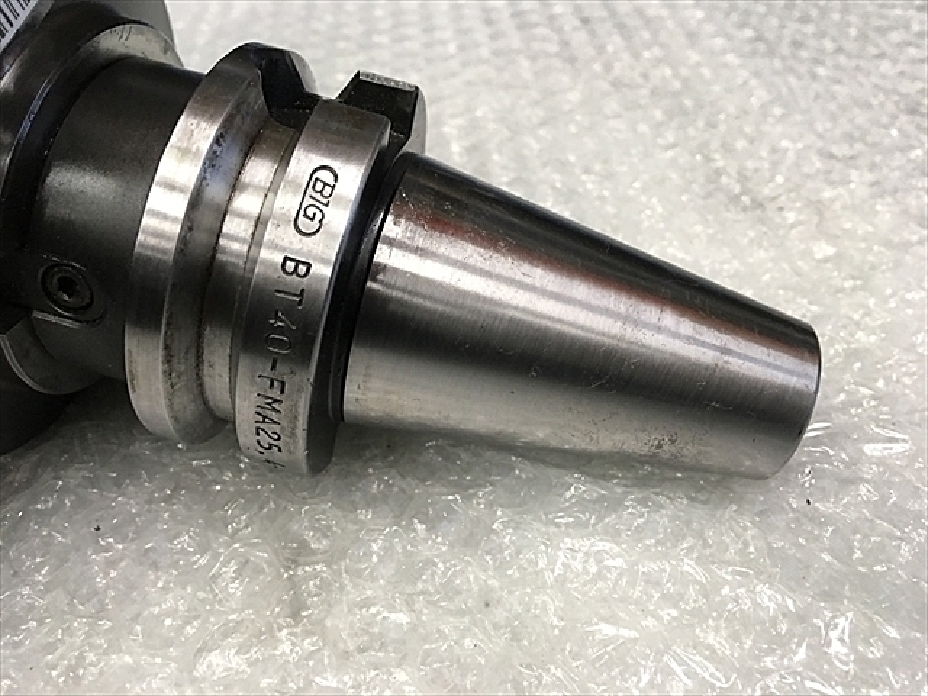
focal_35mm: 29
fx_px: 777
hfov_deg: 61.7
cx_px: 464
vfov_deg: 48.2
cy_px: 348
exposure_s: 1/30
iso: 100
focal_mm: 4.15
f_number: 2.2
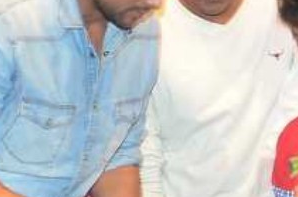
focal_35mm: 365
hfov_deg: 5.6
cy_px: 152
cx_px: 343
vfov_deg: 3.7
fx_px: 3013
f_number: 7.1
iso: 1600
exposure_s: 1/125
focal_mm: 32
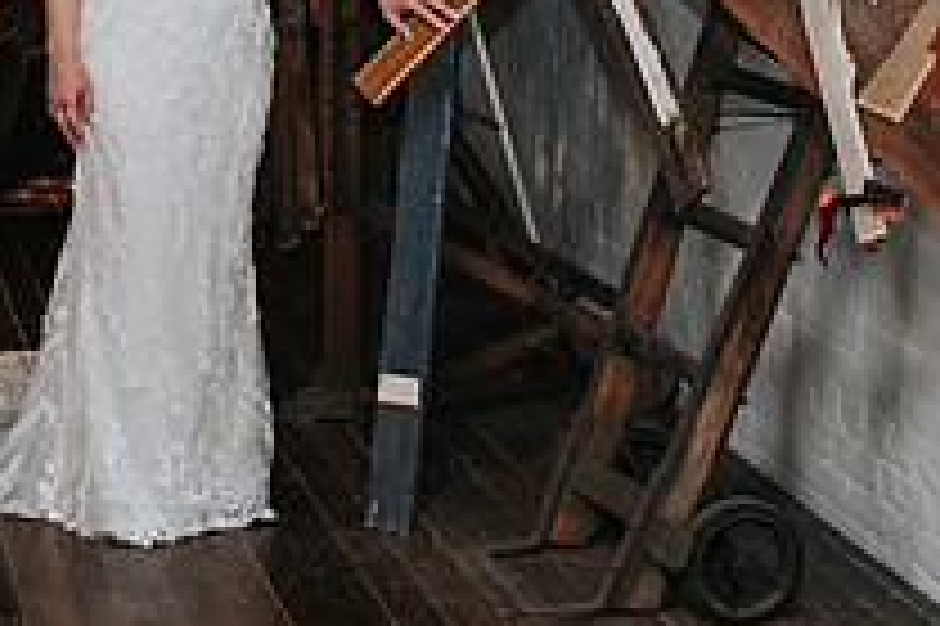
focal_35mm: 99
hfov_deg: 20.0
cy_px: -77
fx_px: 2583
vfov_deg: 13.5
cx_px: -9
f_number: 2.8
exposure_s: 1/200
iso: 1000
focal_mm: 35
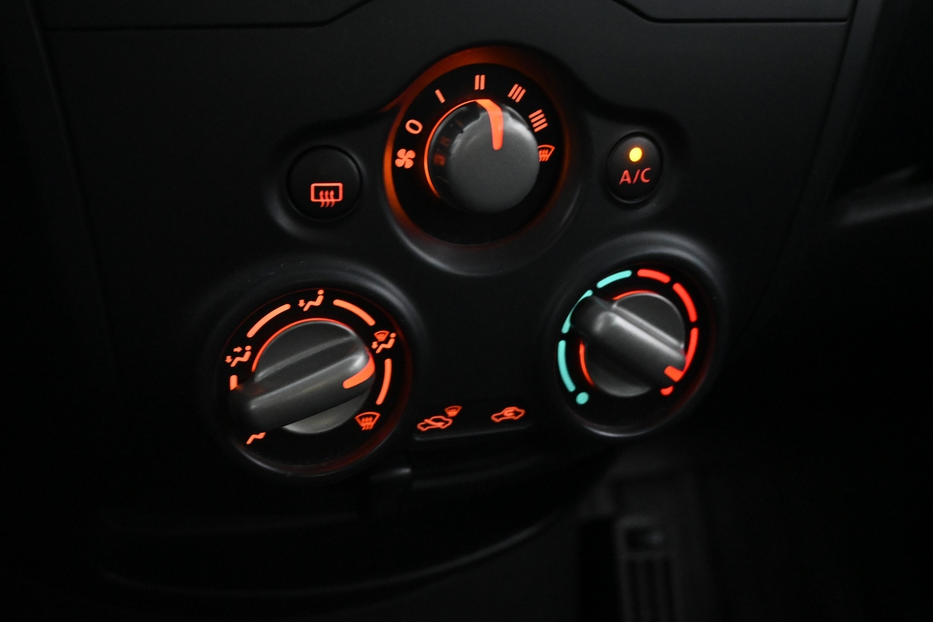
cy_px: 306
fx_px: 1212
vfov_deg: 28.8
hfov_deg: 42.1
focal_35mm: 47
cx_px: 465
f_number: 4.8
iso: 5600
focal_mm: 30.5
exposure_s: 1/50
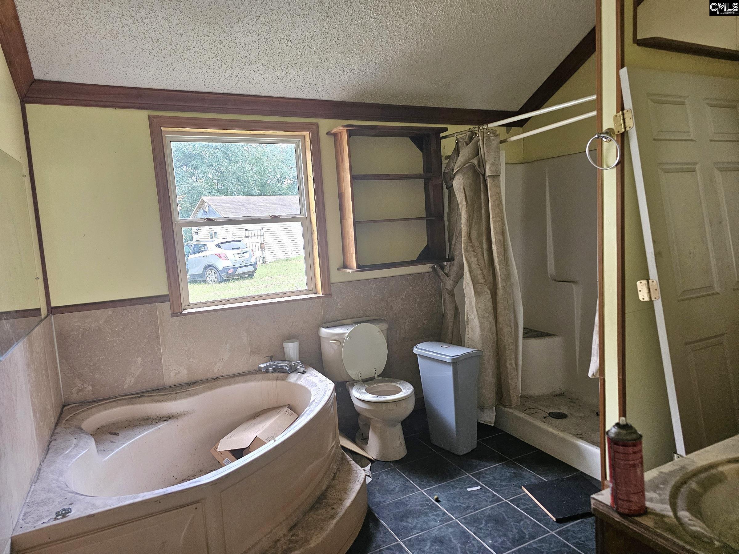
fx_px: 491
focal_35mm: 23
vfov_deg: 58.9
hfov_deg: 73.9
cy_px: 277
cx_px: 370
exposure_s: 1/120
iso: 500
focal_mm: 6.3
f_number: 1.7
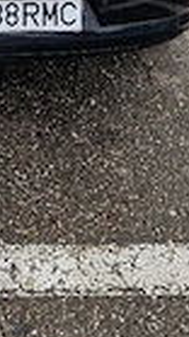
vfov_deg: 26.3
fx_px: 643
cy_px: -61
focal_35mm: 72
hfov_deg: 16.3
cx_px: -12
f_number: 1.8
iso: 50
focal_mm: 5.4
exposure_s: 1/182
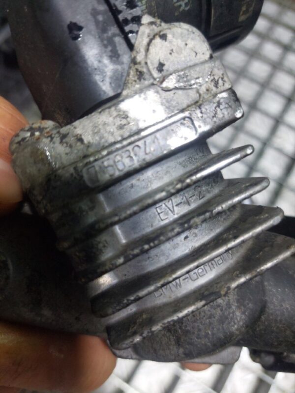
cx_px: 148
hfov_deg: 54.9
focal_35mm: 25
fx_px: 284
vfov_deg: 69.4
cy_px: 196
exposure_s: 1/50
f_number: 1.8
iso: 160
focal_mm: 5.23
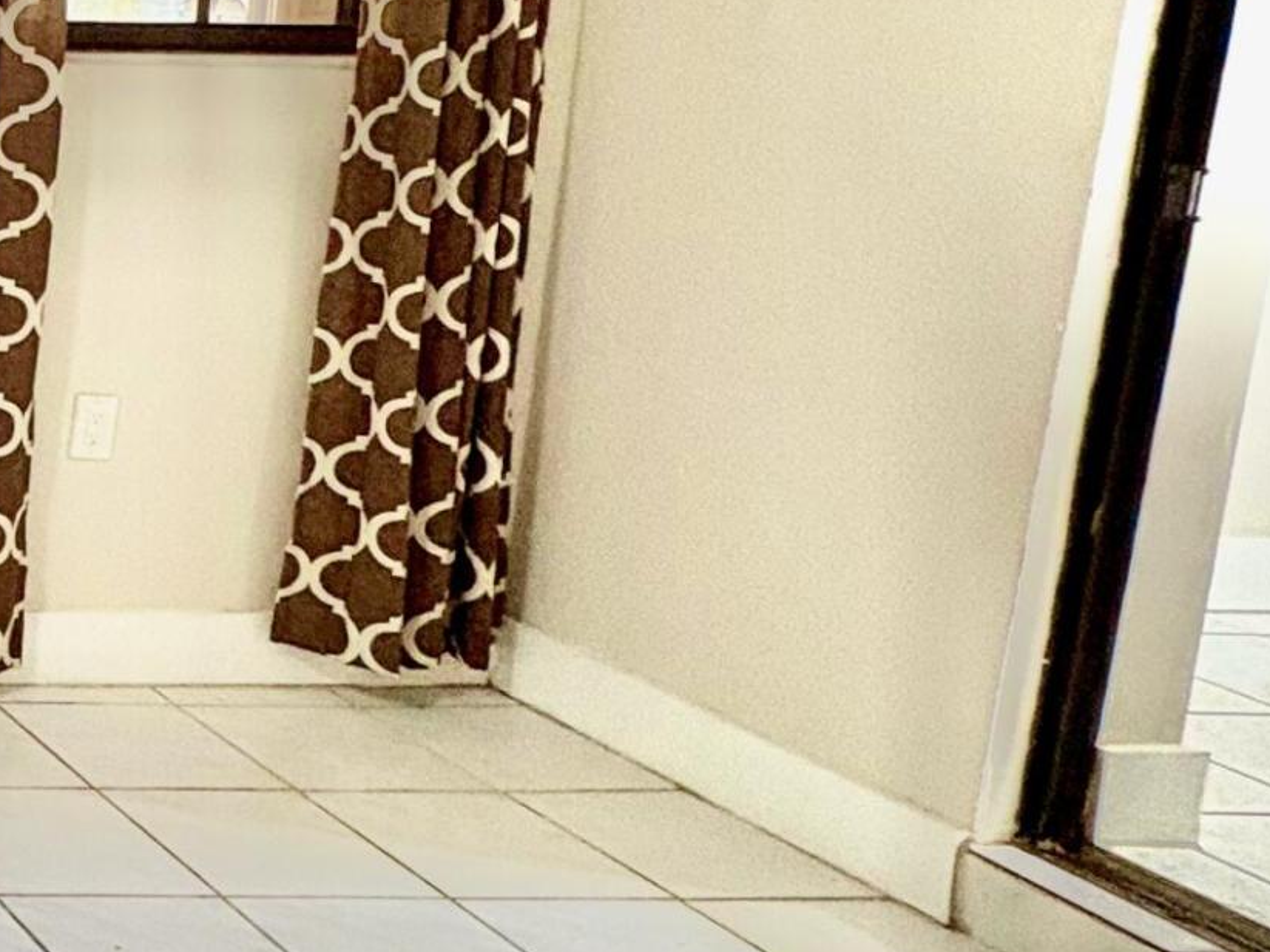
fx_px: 1797
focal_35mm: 49
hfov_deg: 23.2
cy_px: 140
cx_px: -944
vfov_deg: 28.8
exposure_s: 1/60
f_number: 2.2
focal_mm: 2.22
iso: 320
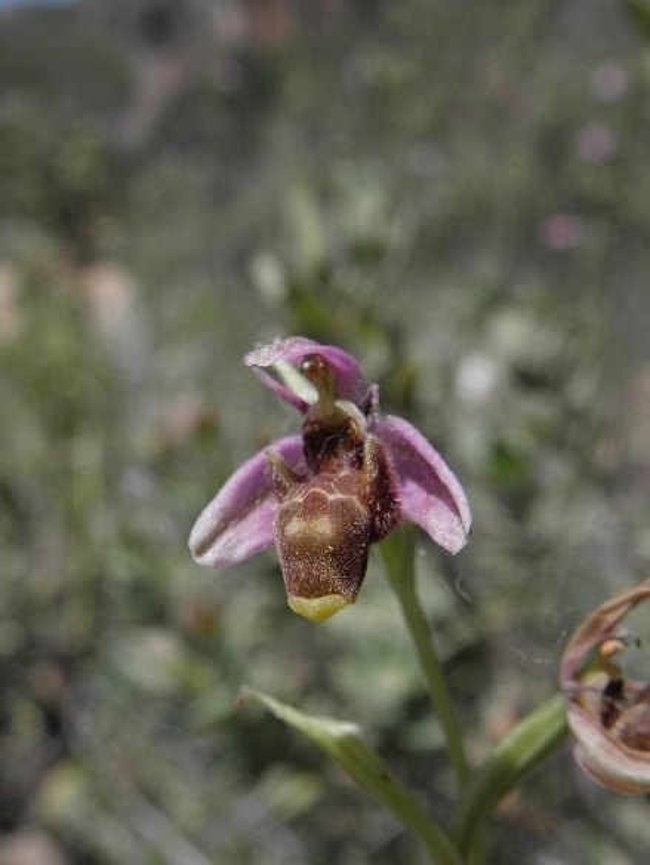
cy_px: 432
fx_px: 1275
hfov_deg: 28.6
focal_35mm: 51
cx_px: 325
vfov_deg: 37.5
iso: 64
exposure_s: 1/400
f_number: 5.6
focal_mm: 9.22
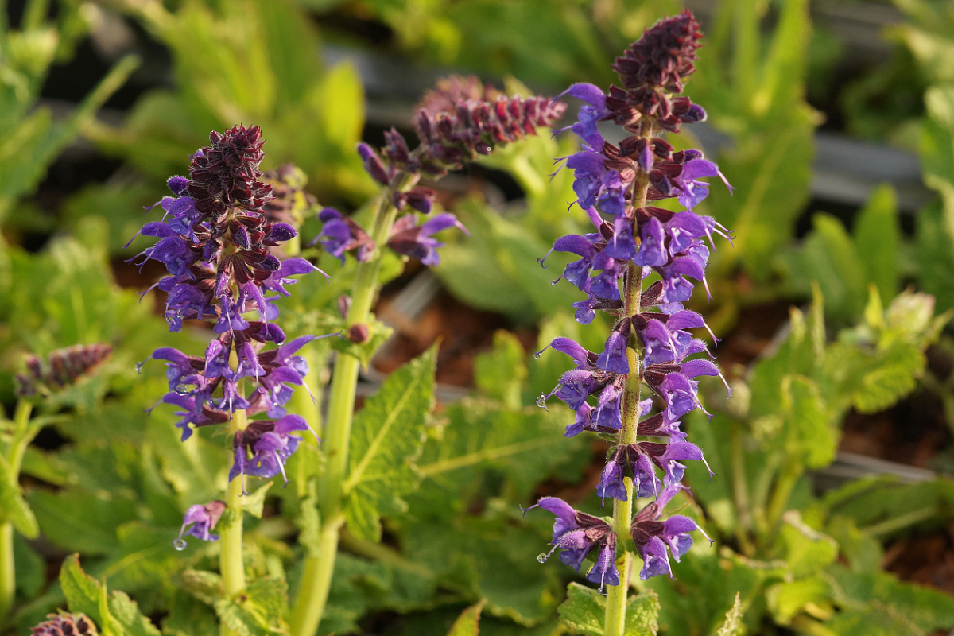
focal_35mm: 150
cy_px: 318
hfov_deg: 13.7
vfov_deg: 9.1
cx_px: 477
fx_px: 3975
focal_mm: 100
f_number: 8
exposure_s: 1/160
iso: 400
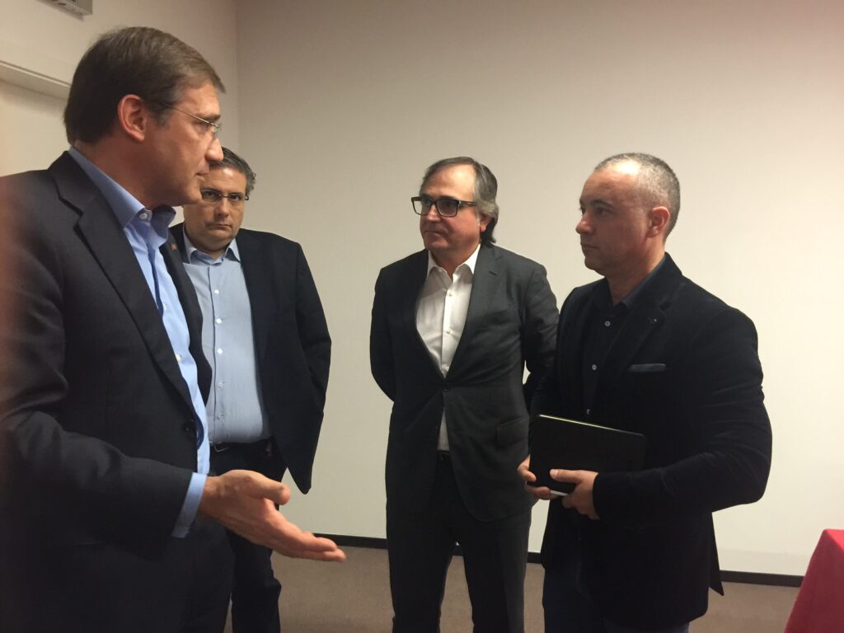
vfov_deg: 48.2
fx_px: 707
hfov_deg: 61.7
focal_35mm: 29
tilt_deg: -3.3
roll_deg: +0.4
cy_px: 316
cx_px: 422
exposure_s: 1/8
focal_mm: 4.15
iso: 160
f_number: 2.2
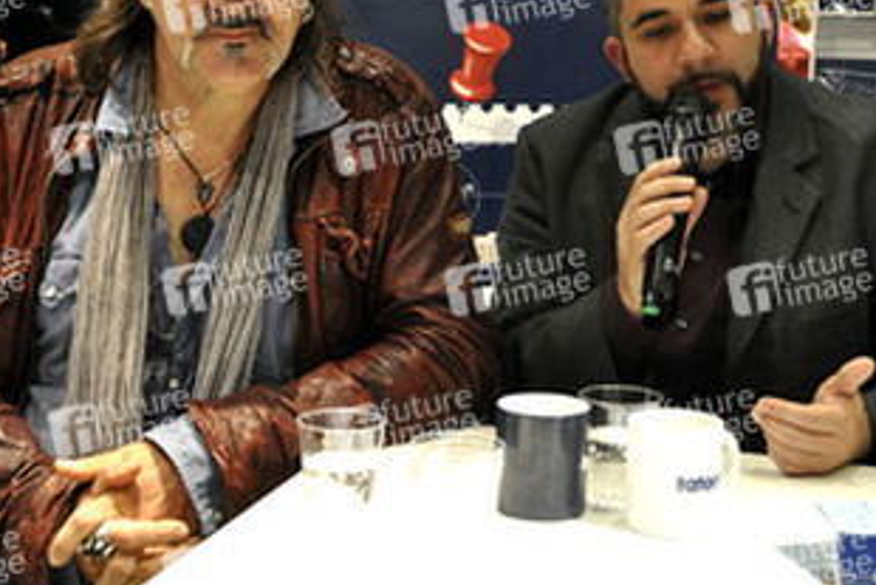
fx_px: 2118
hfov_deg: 23.4
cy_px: 212
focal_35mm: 87
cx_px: 441
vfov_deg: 15.7
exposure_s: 1/100
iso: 1250
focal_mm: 40
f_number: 5
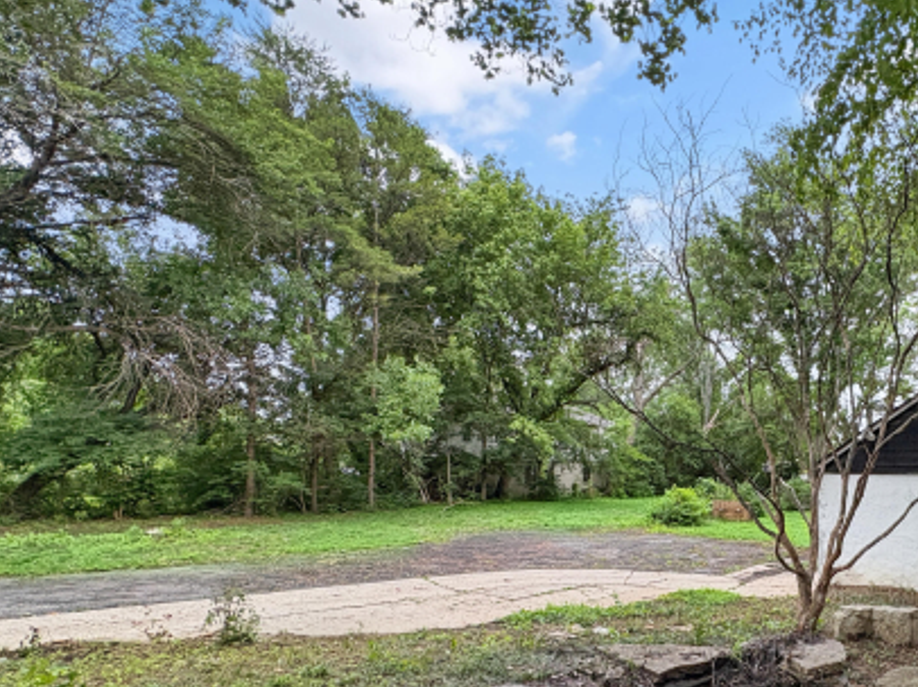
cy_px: 497
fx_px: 610
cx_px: 736
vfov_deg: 56.5
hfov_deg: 67.0
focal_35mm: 23
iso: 400
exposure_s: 1/60
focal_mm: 2.22
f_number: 2.2
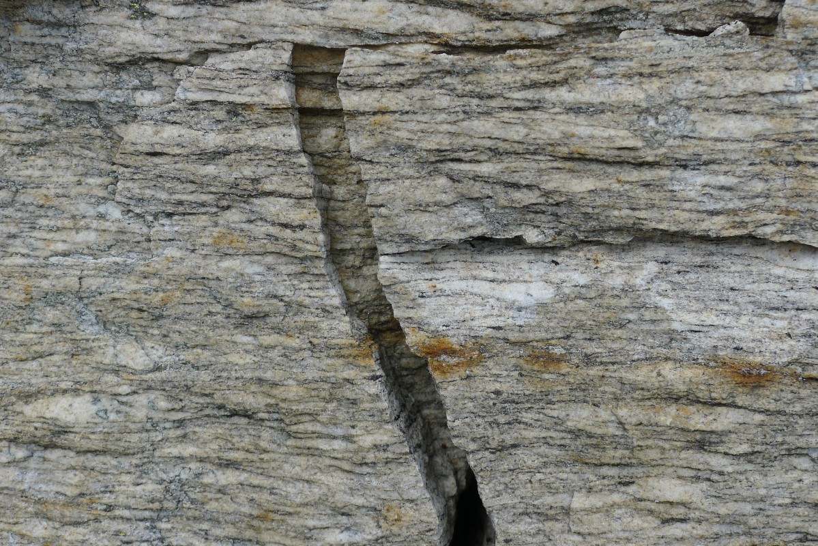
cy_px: 273
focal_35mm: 43
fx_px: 977
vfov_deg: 31.2
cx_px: 409
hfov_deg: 45.4
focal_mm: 9.2
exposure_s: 1/500
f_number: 4
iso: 80
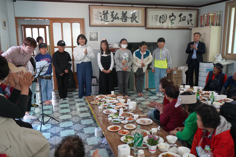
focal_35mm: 30
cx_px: 118
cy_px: 78
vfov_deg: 43.6
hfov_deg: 61.9
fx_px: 197
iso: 1600
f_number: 4
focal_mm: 30
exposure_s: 1/160
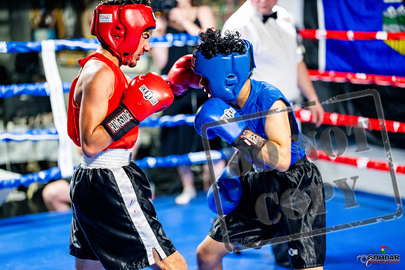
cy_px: 135
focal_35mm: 89
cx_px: 202
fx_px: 1001
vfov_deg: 15.4
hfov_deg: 22.9
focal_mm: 89
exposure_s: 1/800
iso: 4000
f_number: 2
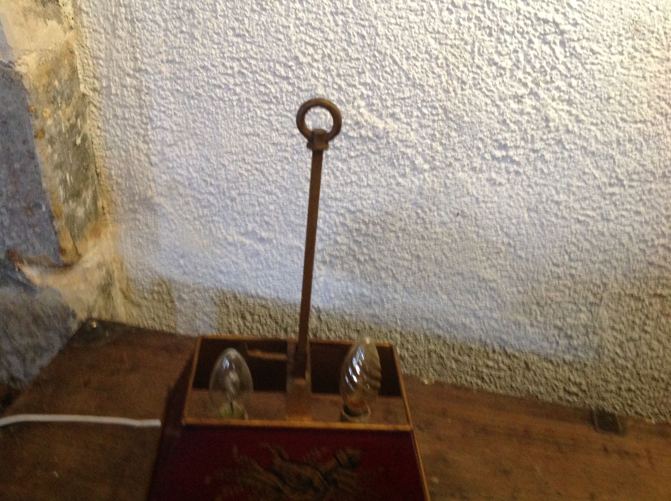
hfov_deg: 52.7
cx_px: 336
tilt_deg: -32.7
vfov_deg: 40.6
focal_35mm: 35
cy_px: 250
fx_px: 677
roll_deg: -3.6
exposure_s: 1/17
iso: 320
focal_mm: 4.28
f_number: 2.4
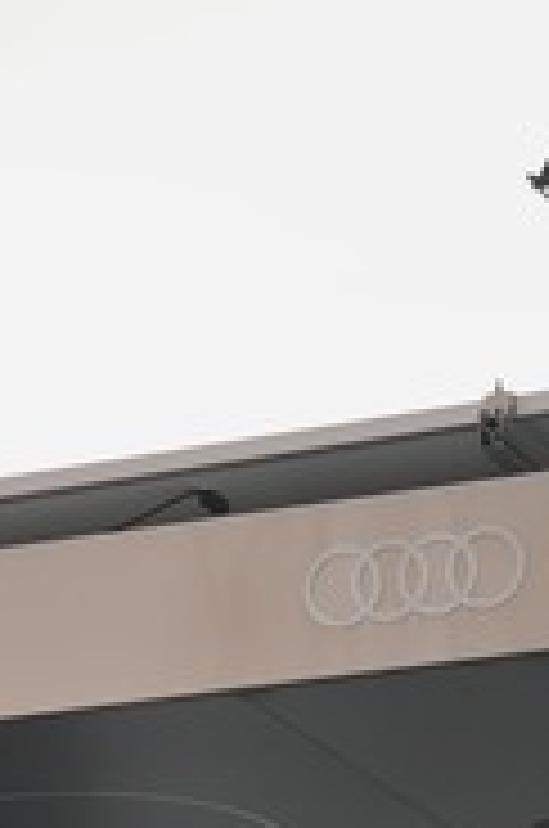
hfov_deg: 6.1
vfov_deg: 8.6
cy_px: 1820
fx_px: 5120
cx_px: 4
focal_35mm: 223
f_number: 2.8
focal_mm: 35
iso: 100
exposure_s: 1/640
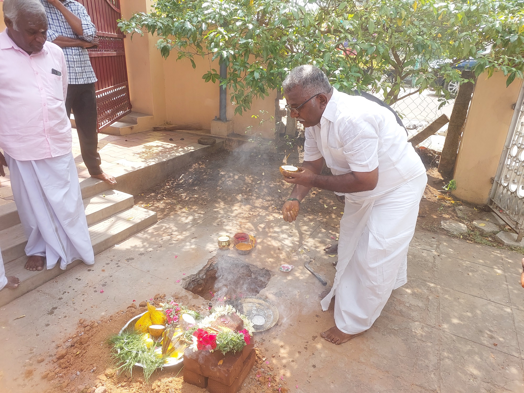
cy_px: 196
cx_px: 262
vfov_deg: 58.9
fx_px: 348
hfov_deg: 73.9
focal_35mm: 23
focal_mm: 5.06
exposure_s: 1/188
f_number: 1.8
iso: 25
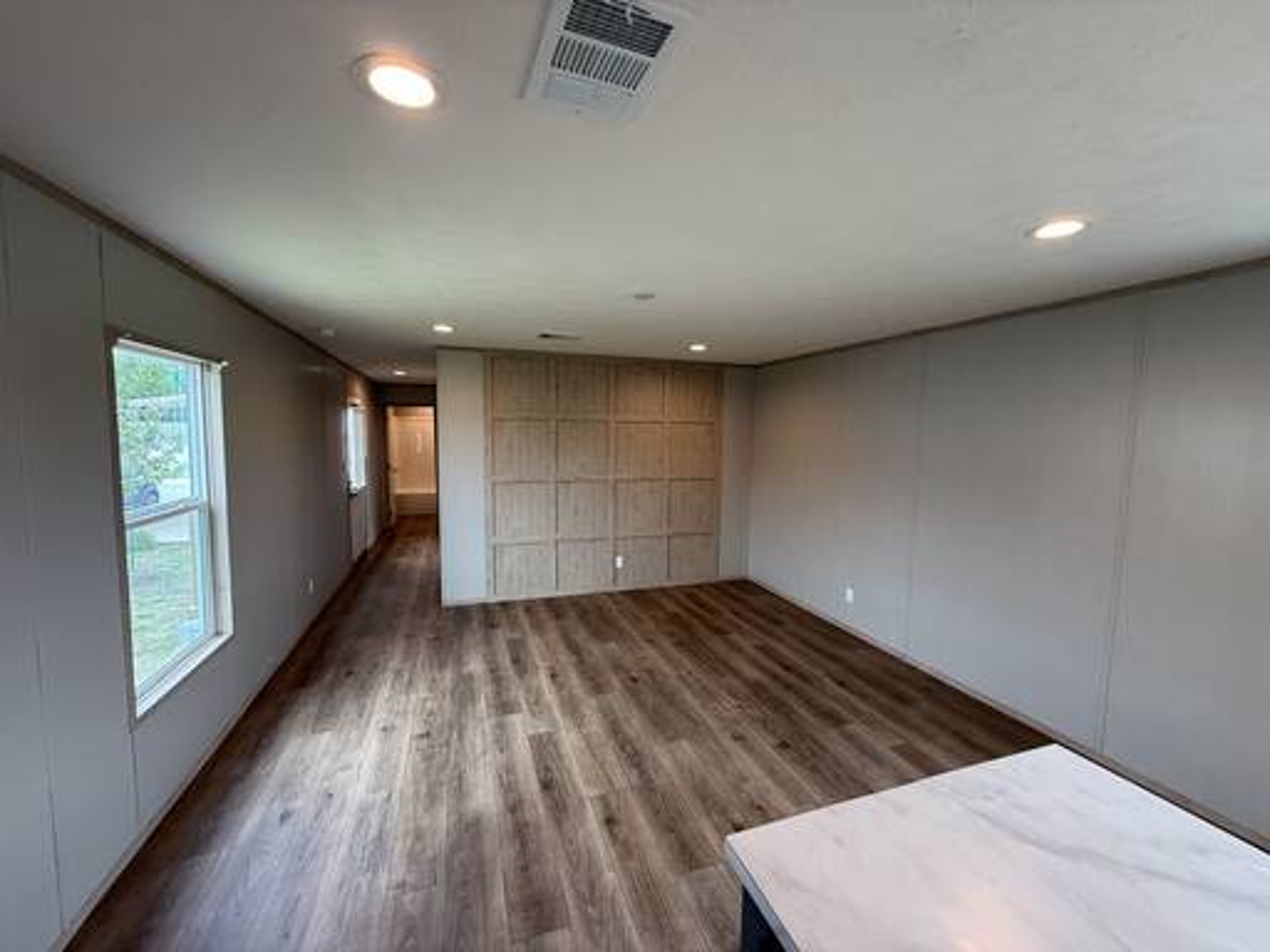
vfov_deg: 85.7
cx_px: 635
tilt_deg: -4.8
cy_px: 476
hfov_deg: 102.1
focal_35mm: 14
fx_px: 514
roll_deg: -1.7
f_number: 2.2
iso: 200
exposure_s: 1/120
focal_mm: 2.22
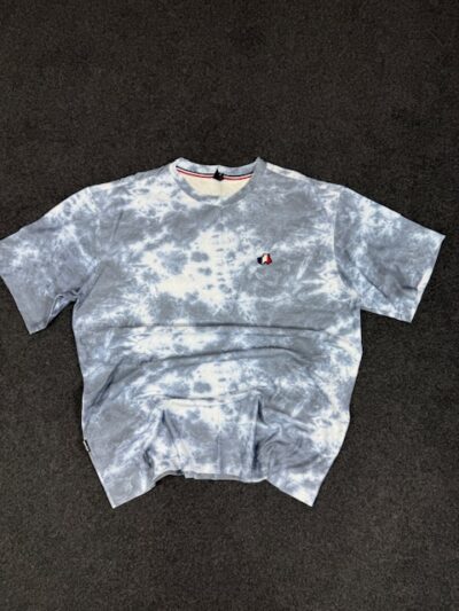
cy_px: 306
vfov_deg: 71.6
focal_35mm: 24
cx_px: 230
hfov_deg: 56.8
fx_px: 424
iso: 50
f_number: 1.78
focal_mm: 6.76
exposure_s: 1/100
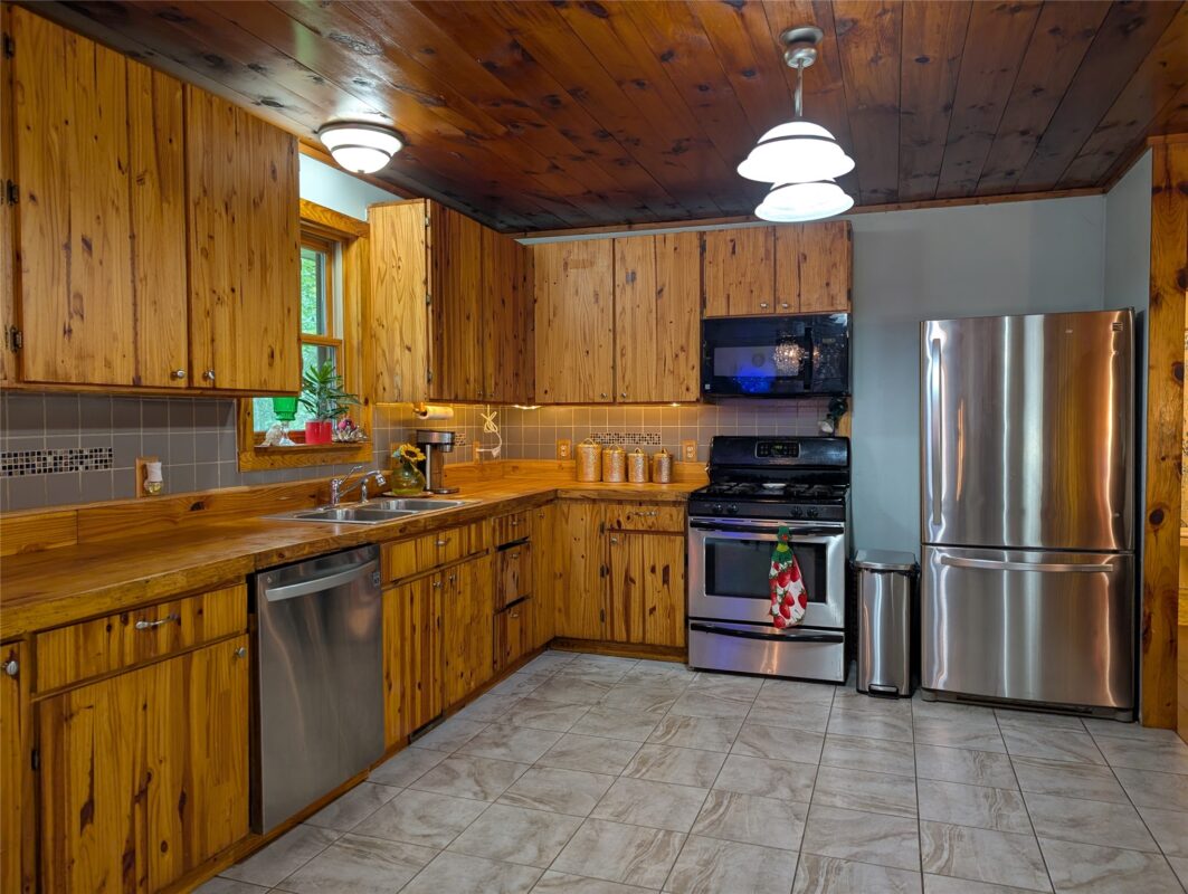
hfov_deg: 71.5
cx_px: 594
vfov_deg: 56.9
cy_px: 447
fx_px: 825
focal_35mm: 24
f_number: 1.68
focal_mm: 6.9
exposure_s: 1/24
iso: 68
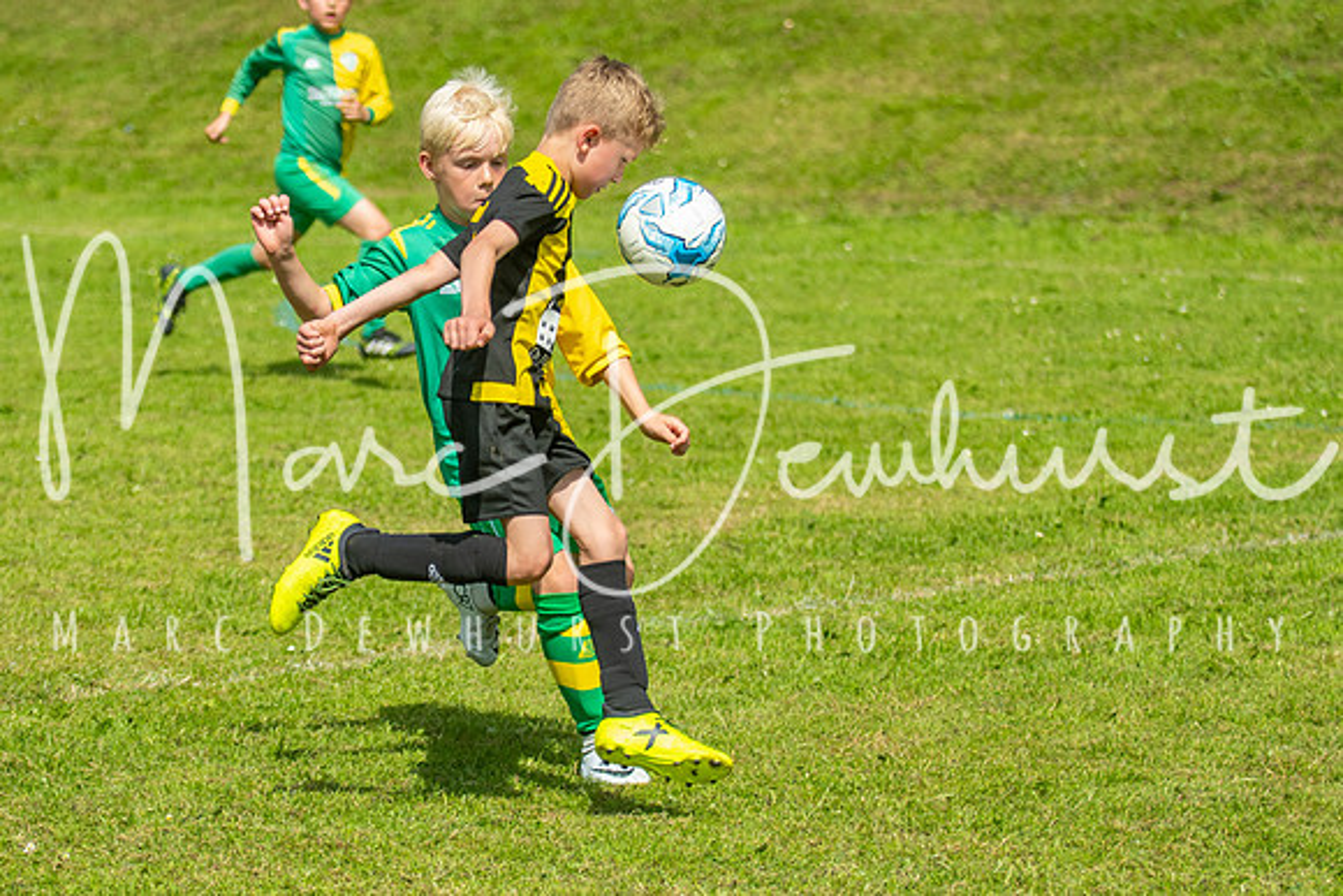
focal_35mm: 183
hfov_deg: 11.2
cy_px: 441
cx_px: 421
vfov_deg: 7.5
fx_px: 6832
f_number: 3.2
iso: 250
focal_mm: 82
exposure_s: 1/3200
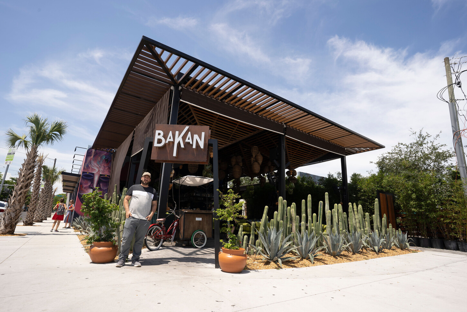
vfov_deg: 67.4
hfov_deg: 90.0
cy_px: 156
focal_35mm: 18
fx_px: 234
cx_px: 234
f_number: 9
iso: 100
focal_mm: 18
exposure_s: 1/160
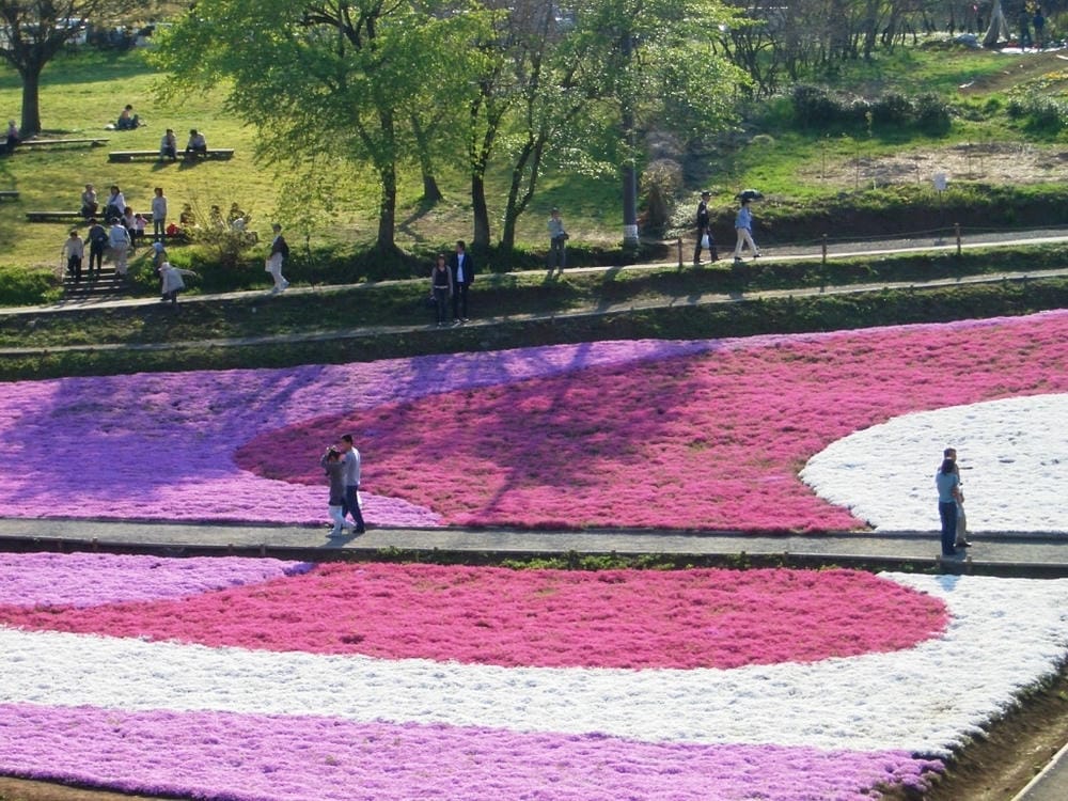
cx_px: 534
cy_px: 400
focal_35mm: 105
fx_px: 3240
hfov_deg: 18.7
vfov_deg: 14.1
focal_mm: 17.4
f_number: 7.7
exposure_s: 1/125
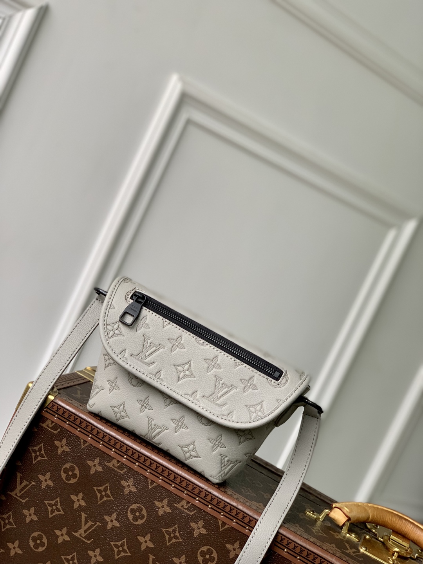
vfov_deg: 36.8
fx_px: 847
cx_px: 212
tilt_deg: -4.5
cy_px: 282
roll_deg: -25.8
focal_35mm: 52
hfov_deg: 28.0
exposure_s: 1/122
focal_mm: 6
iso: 80
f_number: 2.4
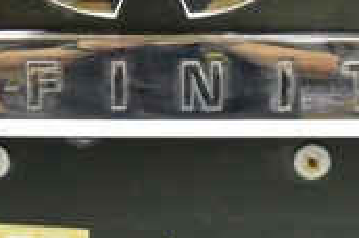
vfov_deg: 9.4
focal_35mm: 145
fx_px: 1443
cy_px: 105
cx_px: 144
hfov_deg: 14.2
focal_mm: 26
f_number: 5
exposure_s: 1/100
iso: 6400
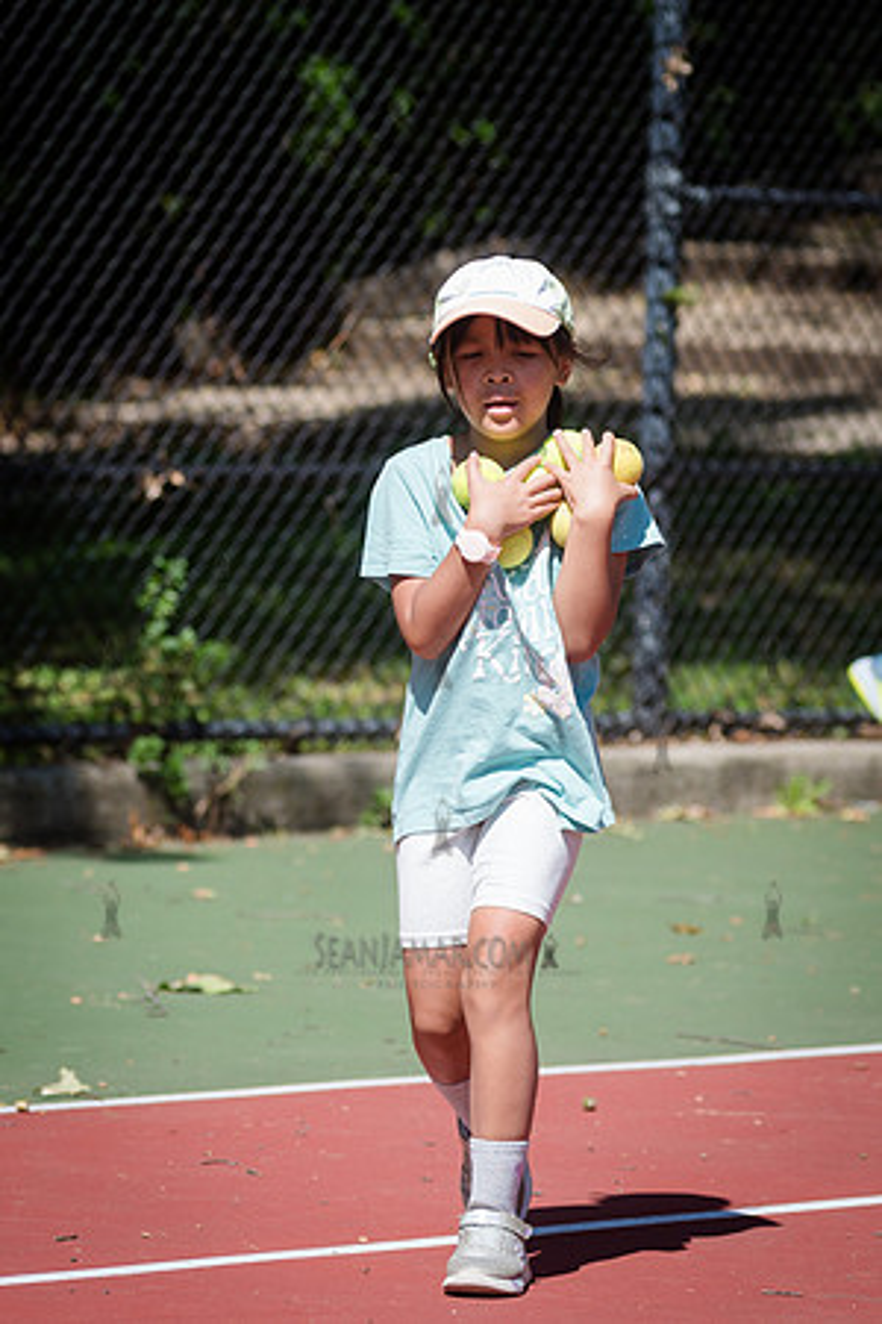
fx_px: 8569
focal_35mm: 233
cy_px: 561
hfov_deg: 5.9
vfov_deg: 8.8
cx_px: 459
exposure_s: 1/1250
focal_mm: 135
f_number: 4
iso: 200
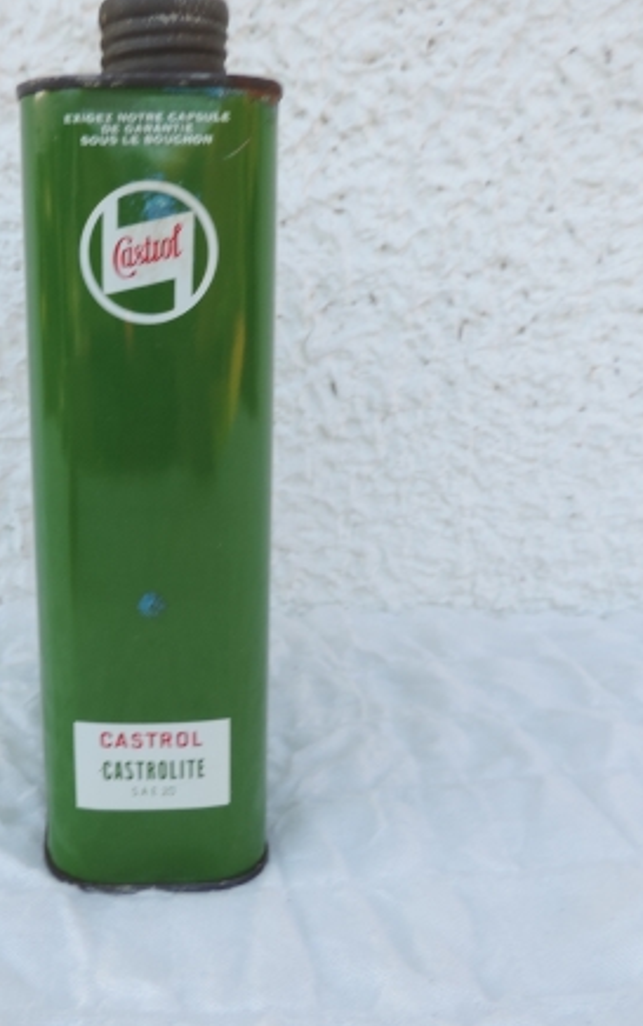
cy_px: 499
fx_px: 980
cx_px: 130
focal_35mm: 35
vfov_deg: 55.3
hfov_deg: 35.2
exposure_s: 1/160
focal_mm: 4.3
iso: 80
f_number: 3
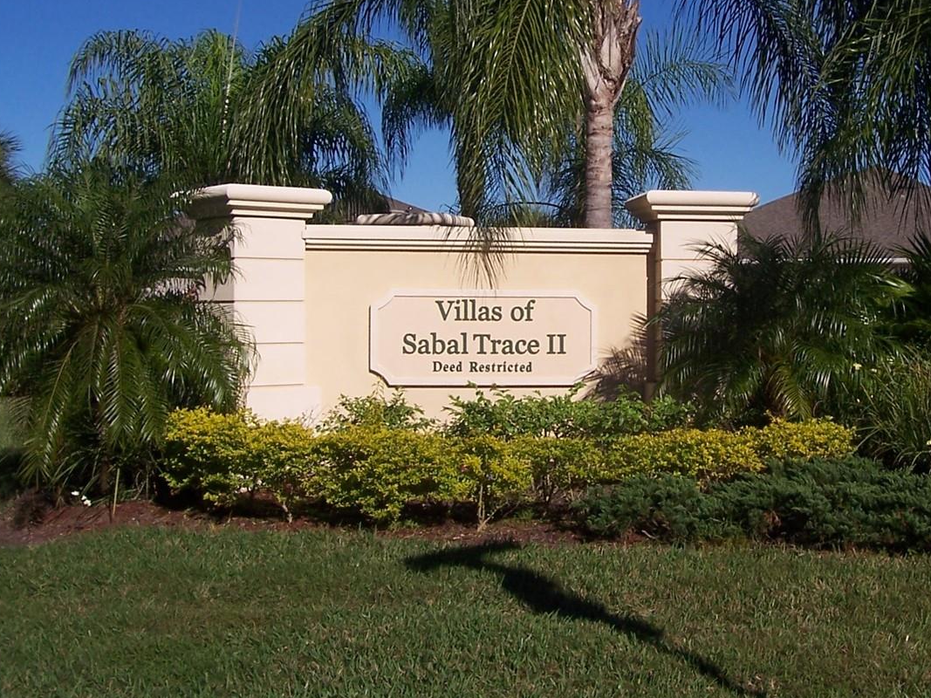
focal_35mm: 51
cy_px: 221
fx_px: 1371
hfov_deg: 37.3
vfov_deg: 28.3
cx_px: 587
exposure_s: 1/1000
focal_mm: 5.6
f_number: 5.6
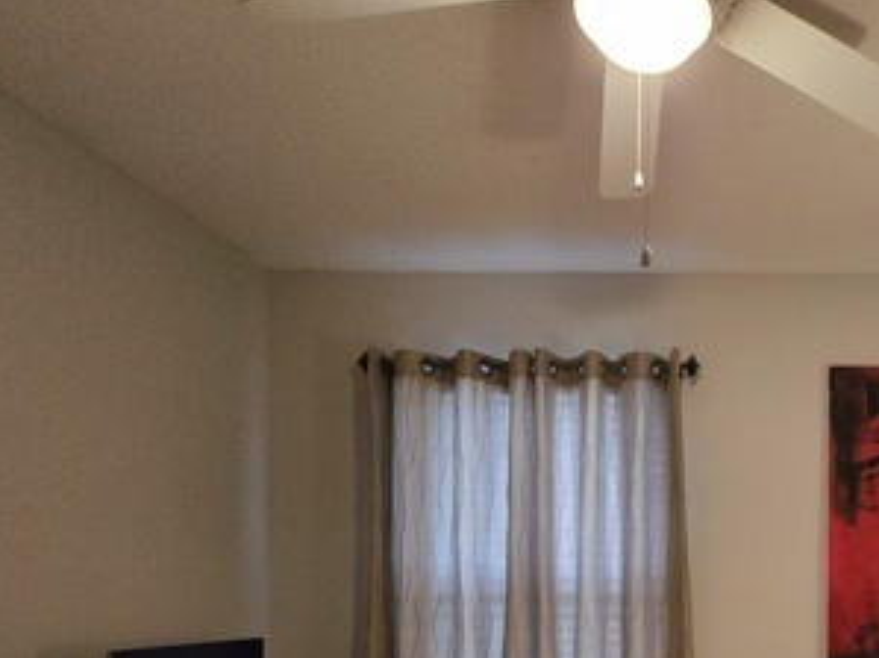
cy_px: 585
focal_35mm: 29
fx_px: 736
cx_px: 760
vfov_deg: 44.2
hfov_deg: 55.1
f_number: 2.2
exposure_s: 1/60
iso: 1000
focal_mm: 2.2
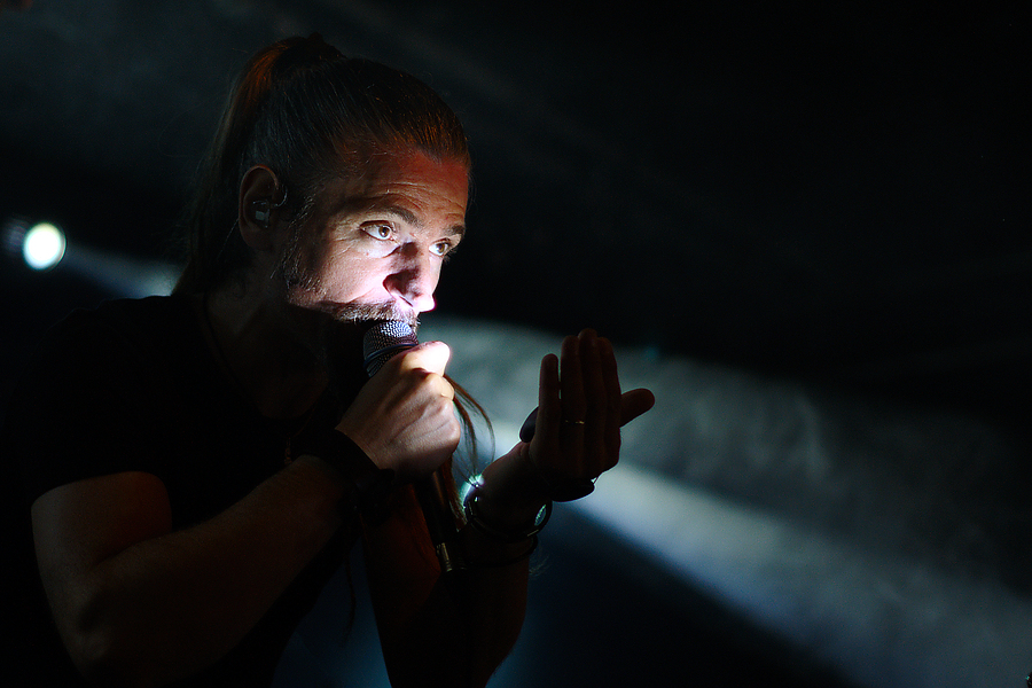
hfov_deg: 27.0
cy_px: 344
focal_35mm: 75
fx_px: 2150
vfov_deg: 18.2
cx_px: 516
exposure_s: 1/160
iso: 200
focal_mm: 50
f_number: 1.4
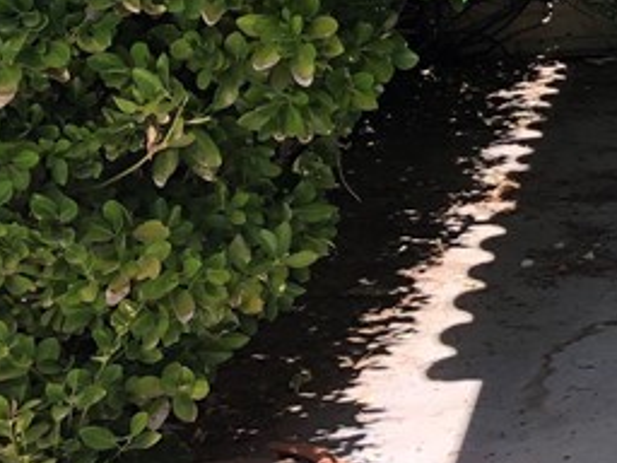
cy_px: 29
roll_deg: +1.4
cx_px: 1041
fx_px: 1996
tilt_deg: -8.8
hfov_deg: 15.5
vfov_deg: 13.1
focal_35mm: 112
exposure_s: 1/271
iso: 20
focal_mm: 3.99
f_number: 1.8
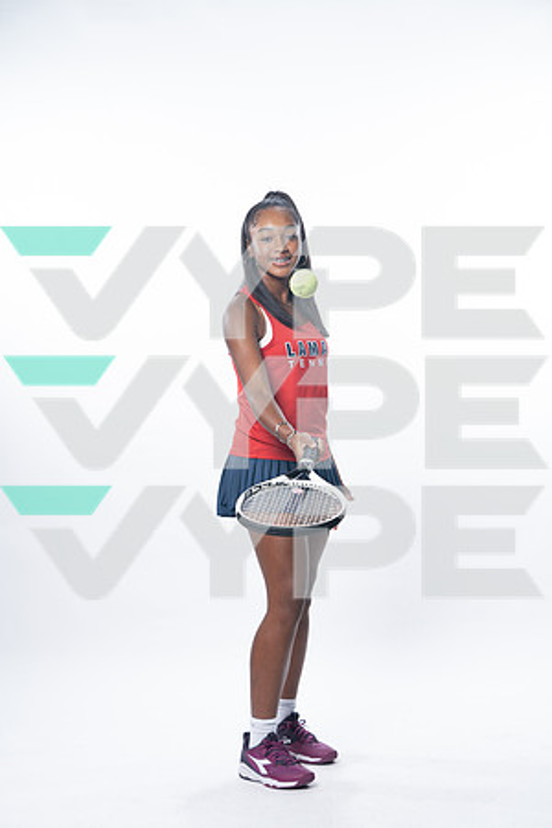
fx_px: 1840
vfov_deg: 25.4
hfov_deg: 17.1
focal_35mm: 80
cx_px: 276
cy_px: 414
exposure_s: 1/250
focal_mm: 80
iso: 200
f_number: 5.6
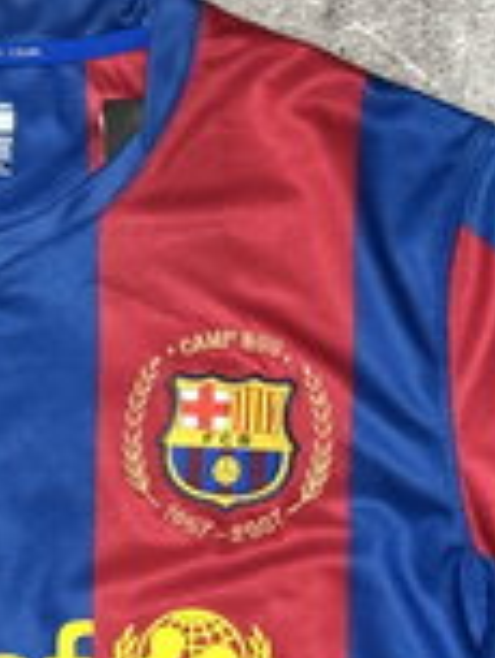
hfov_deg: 8.2
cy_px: 798
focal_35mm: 181
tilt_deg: -84.9
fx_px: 3446
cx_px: -17
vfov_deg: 10.7
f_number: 1.6
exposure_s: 1/33
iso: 250
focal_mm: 5.96
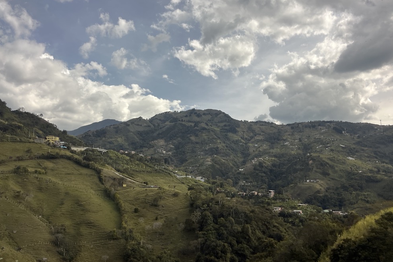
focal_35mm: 28
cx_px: 194
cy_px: 134
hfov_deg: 65.5
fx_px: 306
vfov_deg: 46.4
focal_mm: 5.1
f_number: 1.6
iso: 32
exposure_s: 1/129
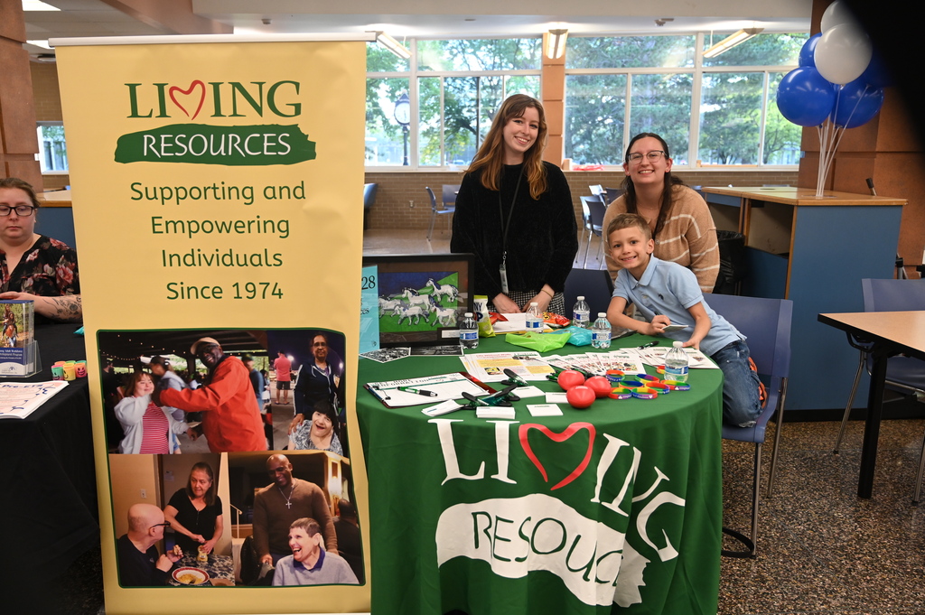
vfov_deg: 43.5
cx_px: 462
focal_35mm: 30
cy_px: 308
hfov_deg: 62.0
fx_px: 770
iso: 1400
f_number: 4
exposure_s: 1/125
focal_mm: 30
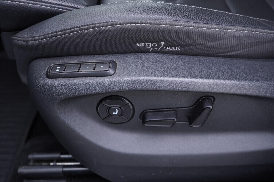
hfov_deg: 53.1
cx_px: 137
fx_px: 274
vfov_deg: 36.9
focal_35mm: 36
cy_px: 91
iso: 250
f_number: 2.8
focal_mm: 24
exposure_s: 1/40
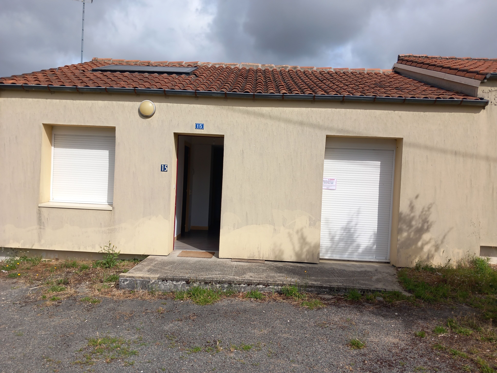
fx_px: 388
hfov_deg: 65.3
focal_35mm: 27
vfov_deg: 51.4
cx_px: 248
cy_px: 186
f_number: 1.8
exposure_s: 1/731
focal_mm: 4
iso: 20
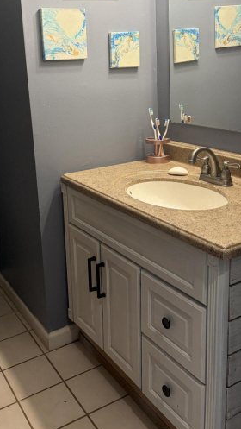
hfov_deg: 31.0
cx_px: 79
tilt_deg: -12.9
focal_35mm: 38
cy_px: 154
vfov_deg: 52.1
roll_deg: +3.3
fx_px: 431
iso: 100
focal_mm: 5.96
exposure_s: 1/60
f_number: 1.6
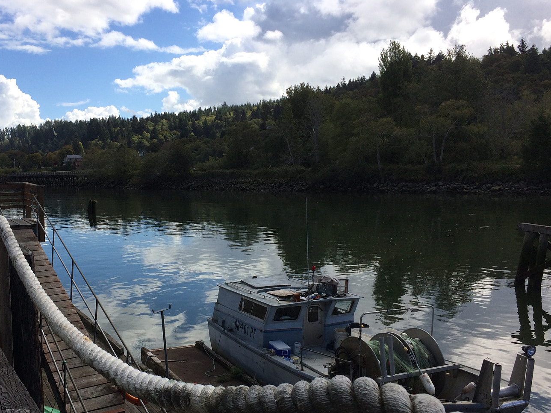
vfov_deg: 39.5
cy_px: 242
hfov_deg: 51.0
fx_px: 573
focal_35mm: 36
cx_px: 216
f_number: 2.2
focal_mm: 4.15
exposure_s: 1/2415
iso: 32
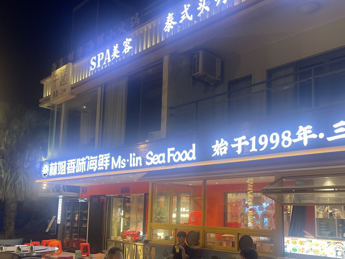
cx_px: 184
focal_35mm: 35
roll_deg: -1.2
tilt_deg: +6.6
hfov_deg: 52.6
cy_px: 173
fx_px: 349
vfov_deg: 40.2
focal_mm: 4.2
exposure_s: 1/100
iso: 125
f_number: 1.6
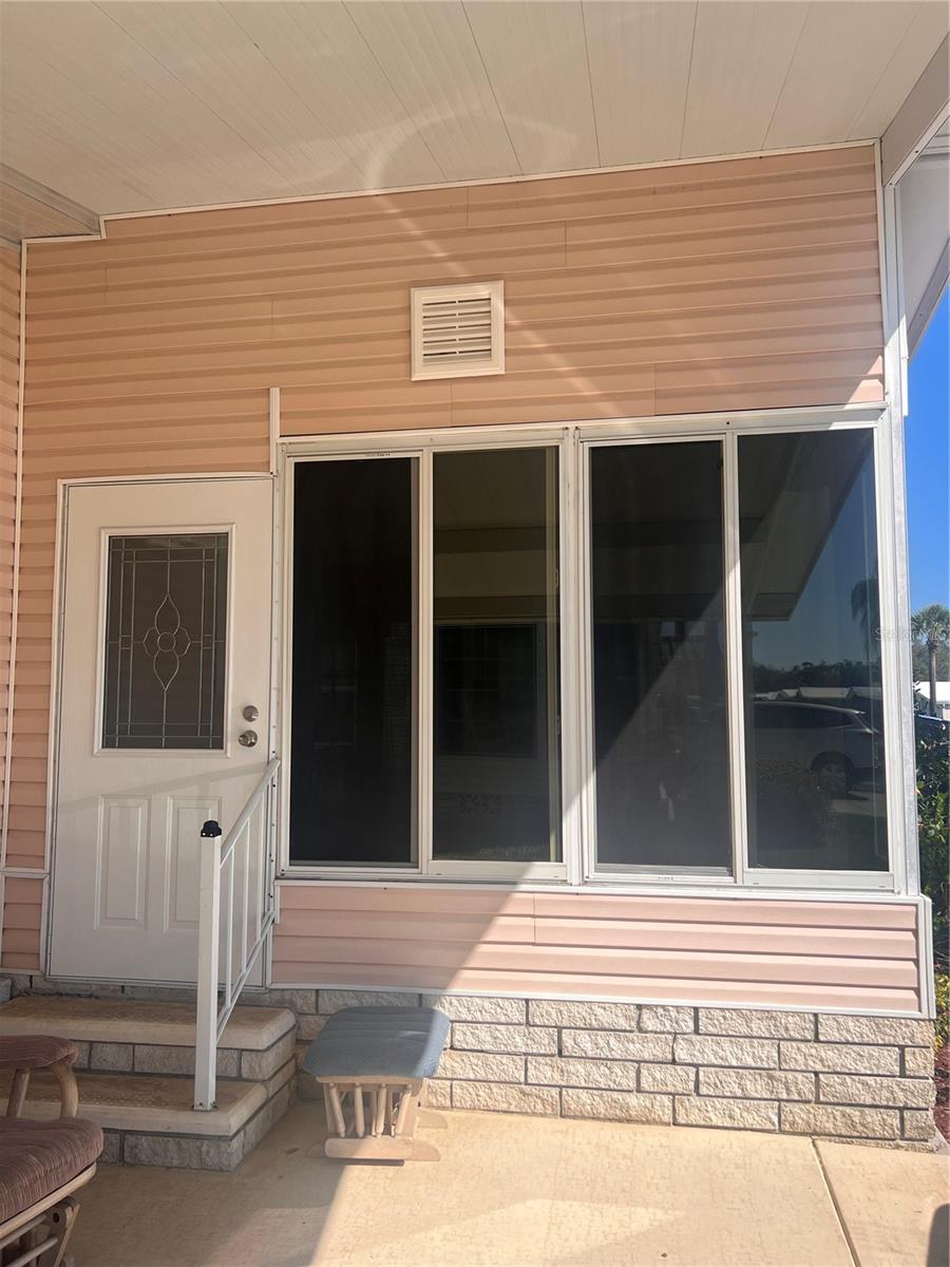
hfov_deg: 53.1
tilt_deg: +4.8
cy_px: 634
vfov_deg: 67.3
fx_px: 951
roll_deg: +1.4
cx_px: 475
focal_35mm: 26
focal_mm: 5.7
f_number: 1.5
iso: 50
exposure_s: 1/3831
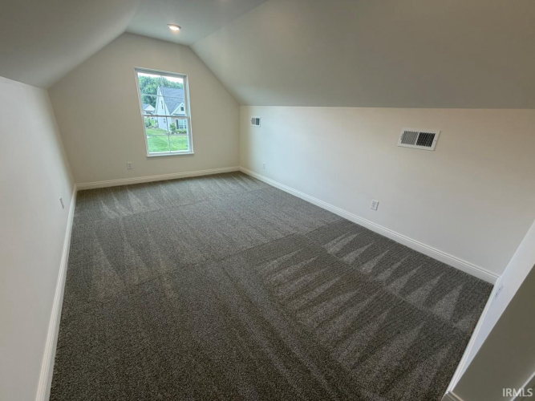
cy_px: 200
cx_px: 268
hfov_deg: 102.1
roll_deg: -3.1
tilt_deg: -24.0
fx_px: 216
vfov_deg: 85.7
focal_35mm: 14
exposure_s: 1/120
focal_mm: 2.22
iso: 125
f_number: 2.2
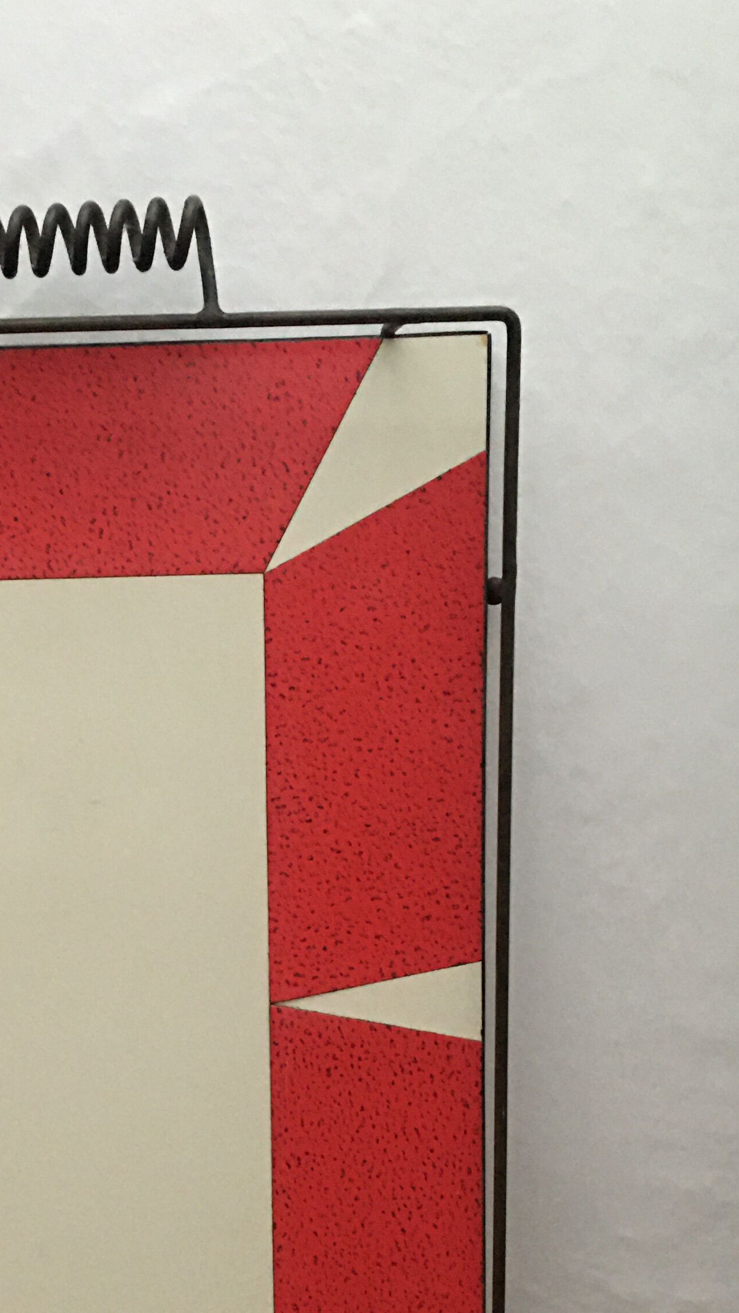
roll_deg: +1.2
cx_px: 141
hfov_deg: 21.2
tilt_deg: -18.7
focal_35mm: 56
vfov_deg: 35.9
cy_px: 1064
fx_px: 1950
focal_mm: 4.15
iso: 125
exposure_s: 1/8
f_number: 2.2
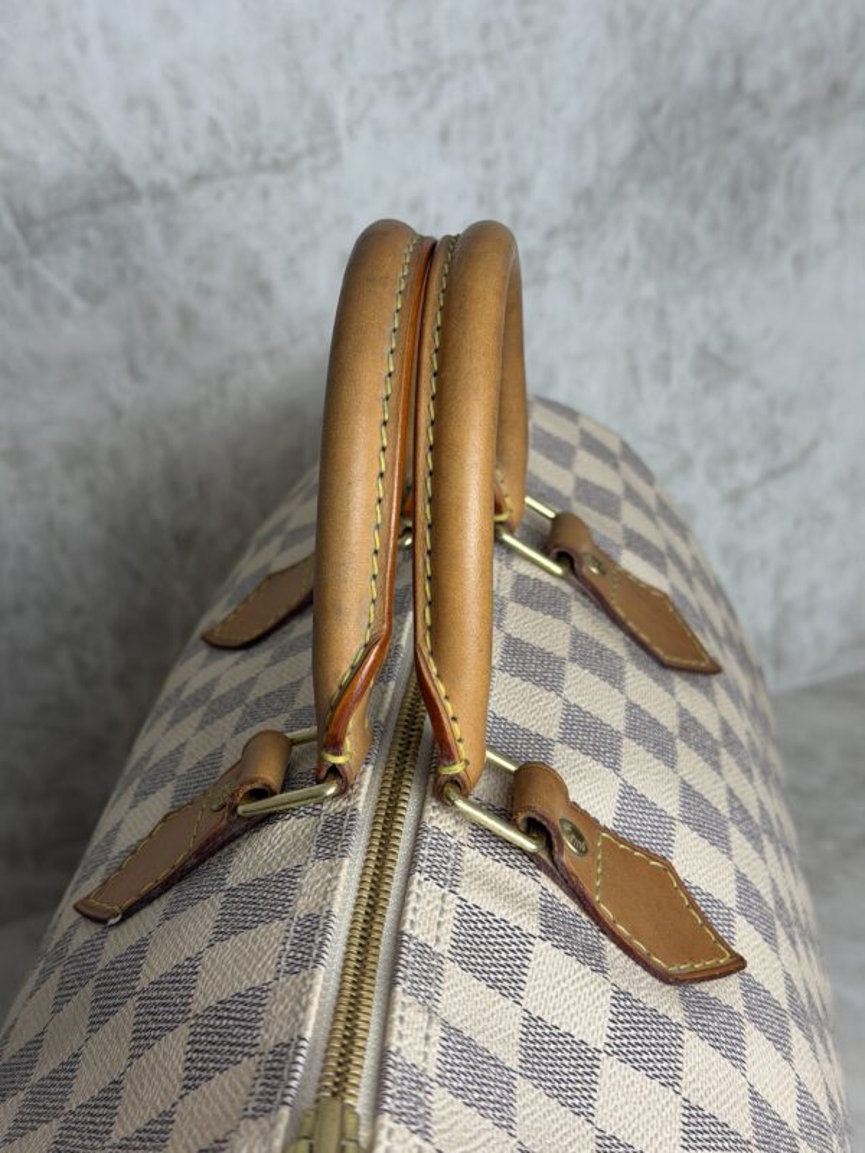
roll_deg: -3.2
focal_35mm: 48
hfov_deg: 30.3
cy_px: 576
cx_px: 432
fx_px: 1599
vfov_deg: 39.7
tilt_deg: -25.7
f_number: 1.78
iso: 64
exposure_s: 1/120
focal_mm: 6.76
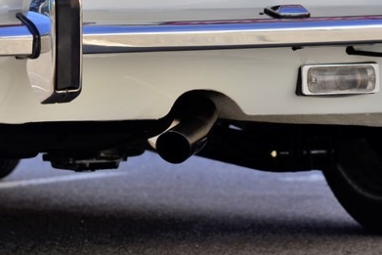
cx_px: -6
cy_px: -52
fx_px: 3121
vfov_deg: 4.7
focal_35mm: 294
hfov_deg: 7.0
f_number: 8
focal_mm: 120
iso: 160
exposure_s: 1/200
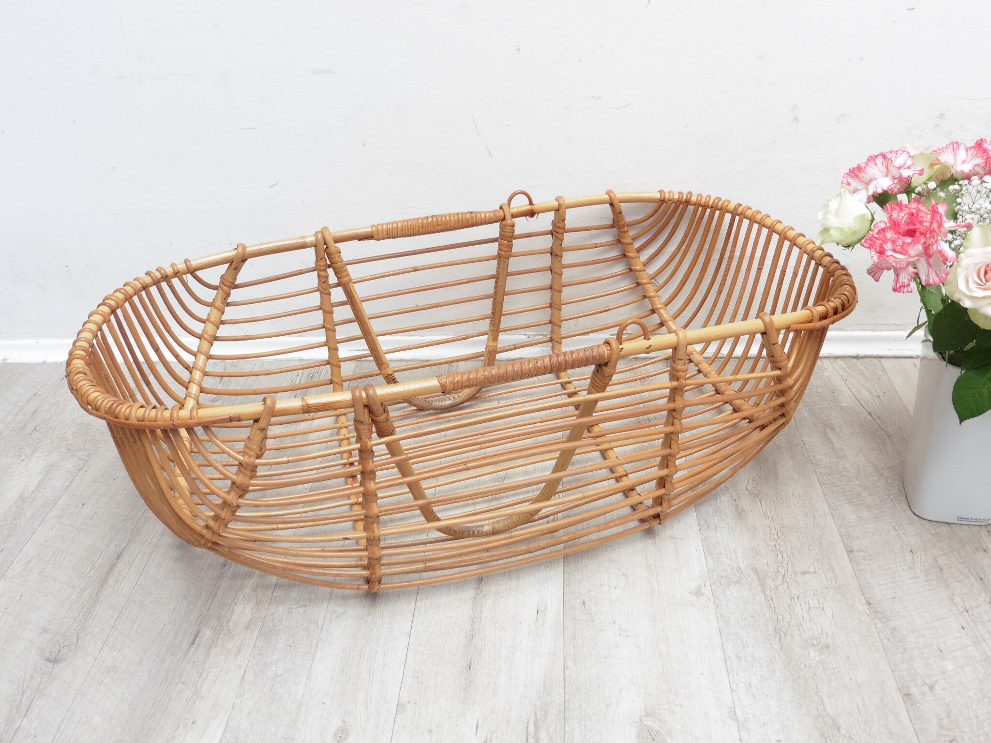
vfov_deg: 46.8
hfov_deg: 60.0
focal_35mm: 30
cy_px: 372
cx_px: 496
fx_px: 859
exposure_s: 1/80
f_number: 3.6
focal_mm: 5.4
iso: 100
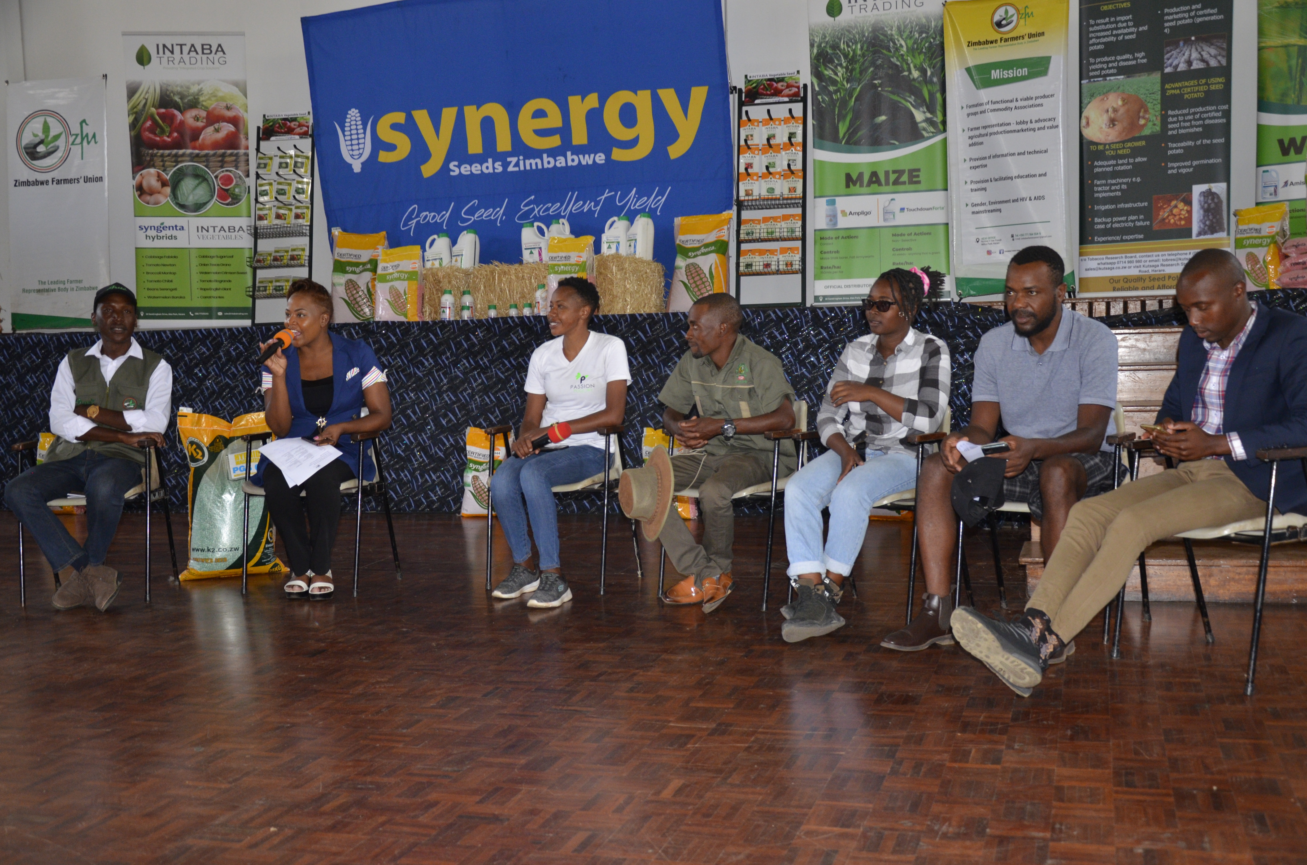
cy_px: 432
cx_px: 654
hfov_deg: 51.4
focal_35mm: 38
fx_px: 1359
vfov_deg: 35.3
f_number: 4
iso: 800
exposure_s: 1/60
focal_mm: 25
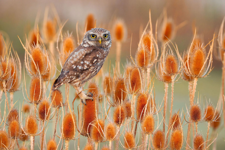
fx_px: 3693
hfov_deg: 3.5
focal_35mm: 591
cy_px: 75
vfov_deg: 2.3
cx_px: 112
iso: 1000
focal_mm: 394
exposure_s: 1/125
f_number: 6.3
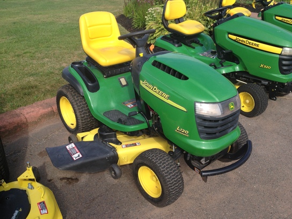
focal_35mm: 35
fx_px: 295
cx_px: 146
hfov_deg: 52.6
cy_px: 110
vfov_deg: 40.7
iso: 64
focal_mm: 4.28
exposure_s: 1/1042
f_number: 2.4
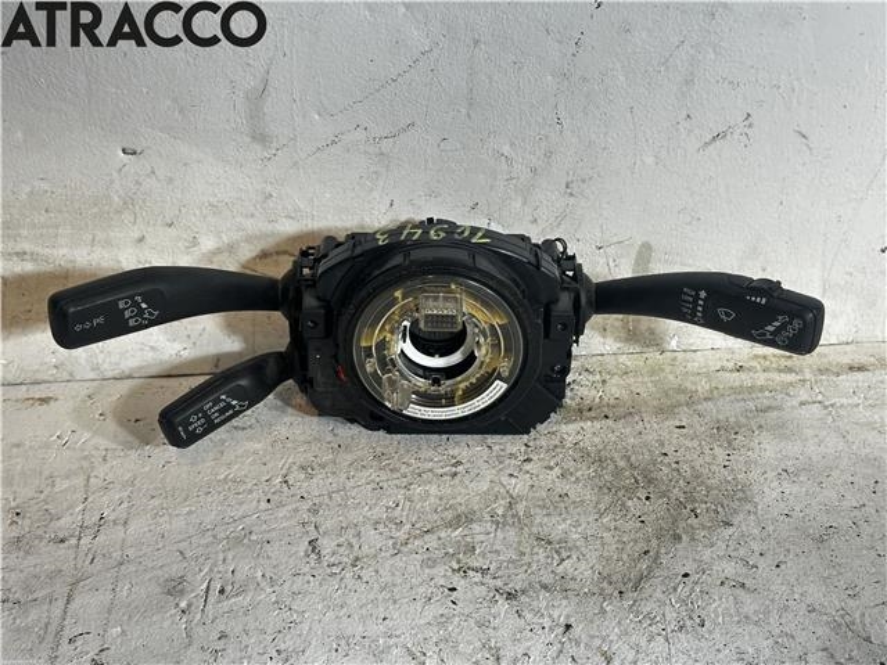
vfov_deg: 30.3
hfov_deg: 39.7
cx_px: 444
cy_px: 332
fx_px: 1230
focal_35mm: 48
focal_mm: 6.86
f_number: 1.78
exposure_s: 1/100
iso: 100
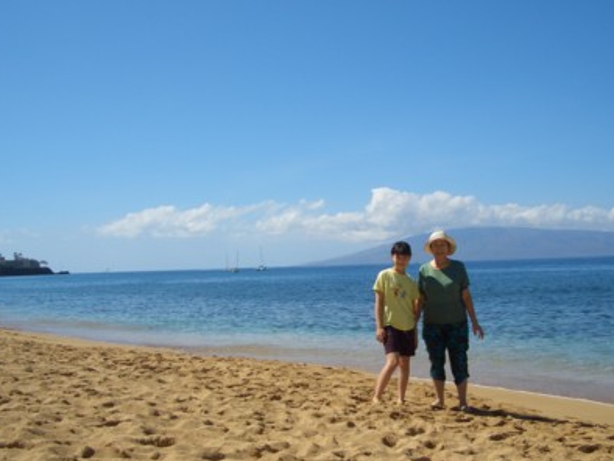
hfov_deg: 46.7
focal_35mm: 40
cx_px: 332
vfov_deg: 35.9
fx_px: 710
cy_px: 262
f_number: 4.3
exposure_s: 1/640
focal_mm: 5.8
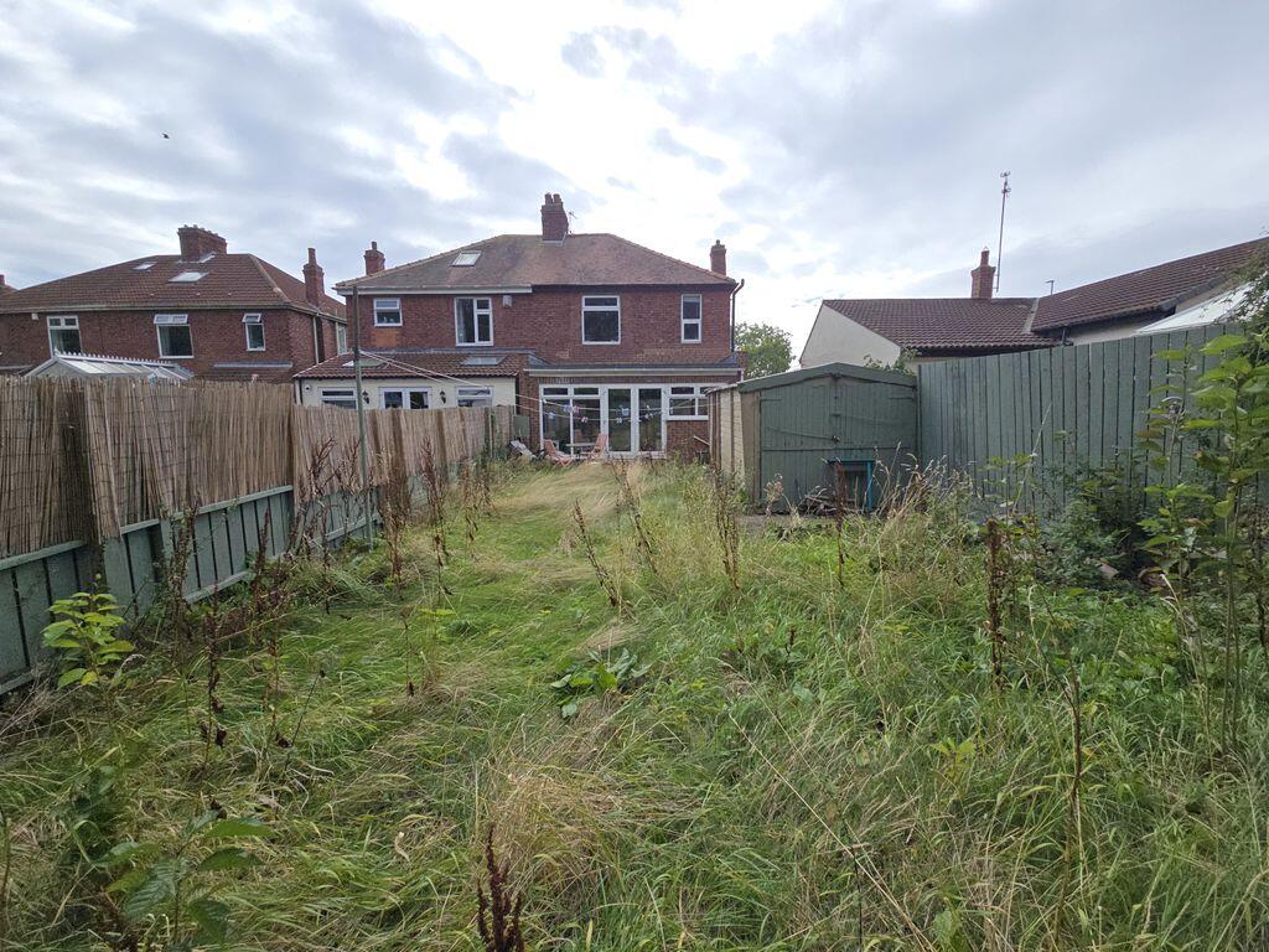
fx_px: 477
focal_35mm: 13
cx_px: 634
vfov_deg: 89.9
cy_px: 476
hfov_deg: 106.2
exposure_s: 1/2060
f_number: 2.2
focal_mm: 2.2
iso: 50
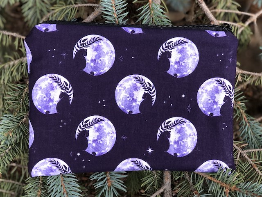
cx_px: 131
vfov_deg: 25.7
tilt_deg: -67.2
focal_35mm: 57
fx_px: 431
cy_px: 98
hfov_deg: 33.8
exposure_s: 1/30
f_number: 2.8
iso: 40
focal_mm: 6.6
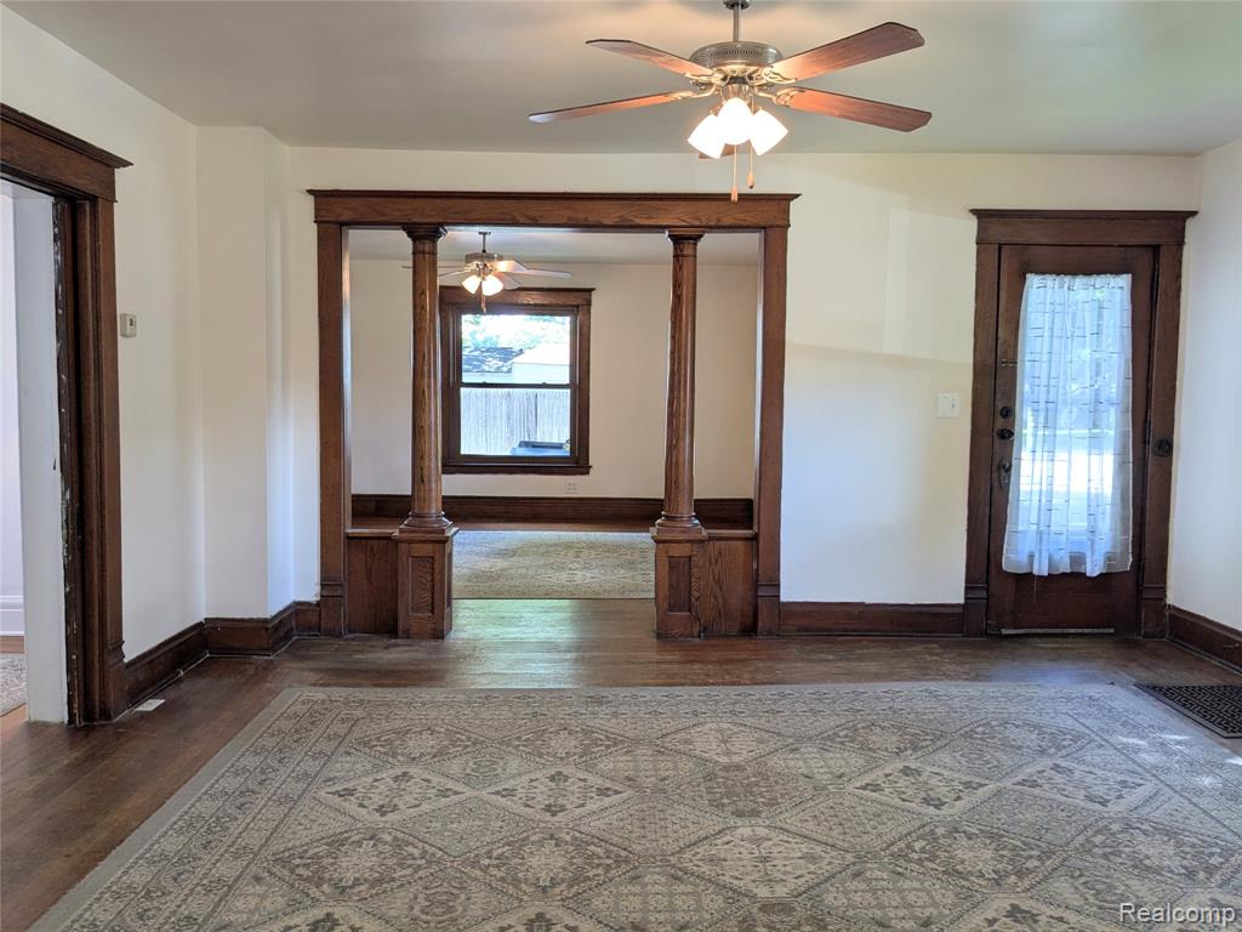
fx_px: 969
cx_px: 621
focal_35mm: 27
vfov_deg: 51.4
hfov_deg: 65.3
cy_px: 466
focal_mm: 4.38
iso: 81
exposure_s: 1/120
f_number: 1.73
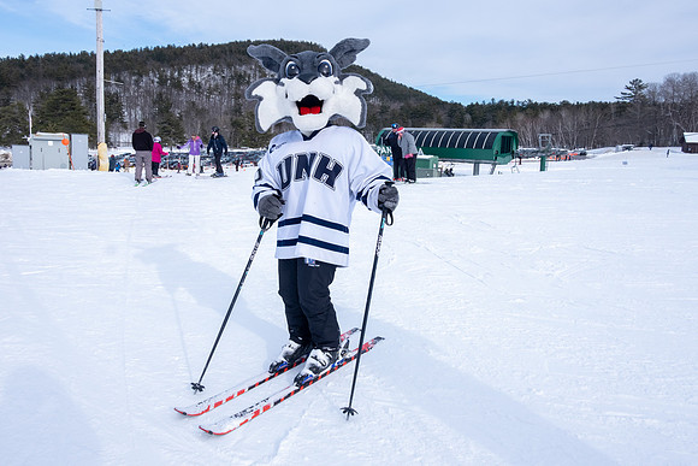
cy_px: 212
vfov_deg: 47.5
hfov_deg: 66.8
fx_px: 529
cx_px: 329
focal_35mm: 27
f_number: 10
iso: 640
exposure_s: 1/500
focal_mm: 16
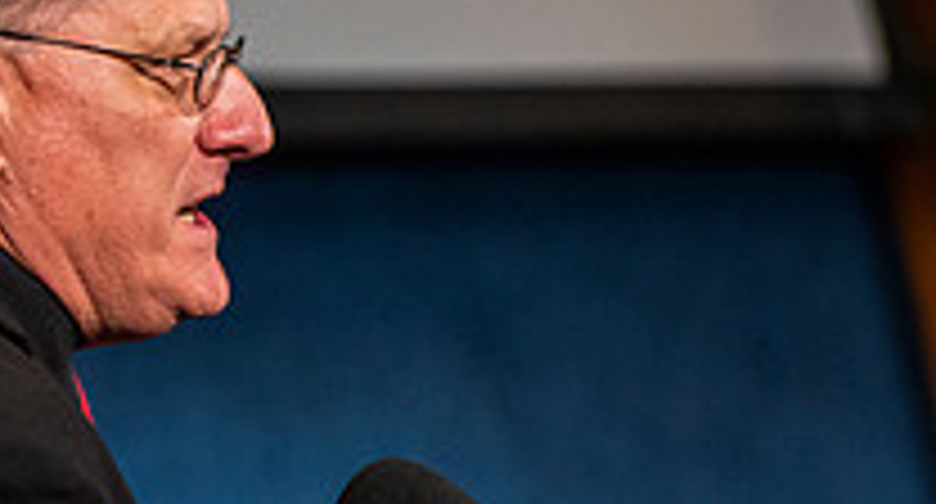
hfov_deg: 3.5
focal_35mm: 628
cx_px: -289
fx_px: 15429
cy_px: 194
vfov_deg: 1.9
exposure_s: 1/160
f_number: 4.5
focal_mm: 200
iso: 1600
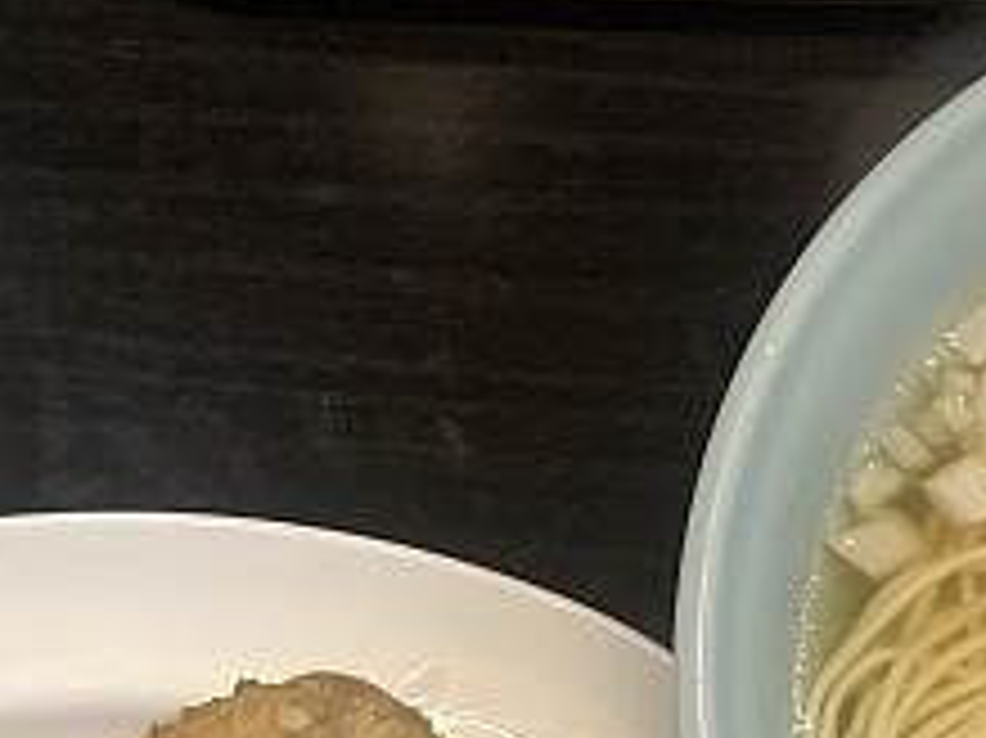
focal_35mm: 82
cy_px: 756
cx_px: 716
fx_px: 2334
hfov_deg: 23.6
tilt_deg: -64.2
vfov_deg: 17.5
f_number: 1.8
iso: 40
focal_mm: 4
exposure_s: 1/33
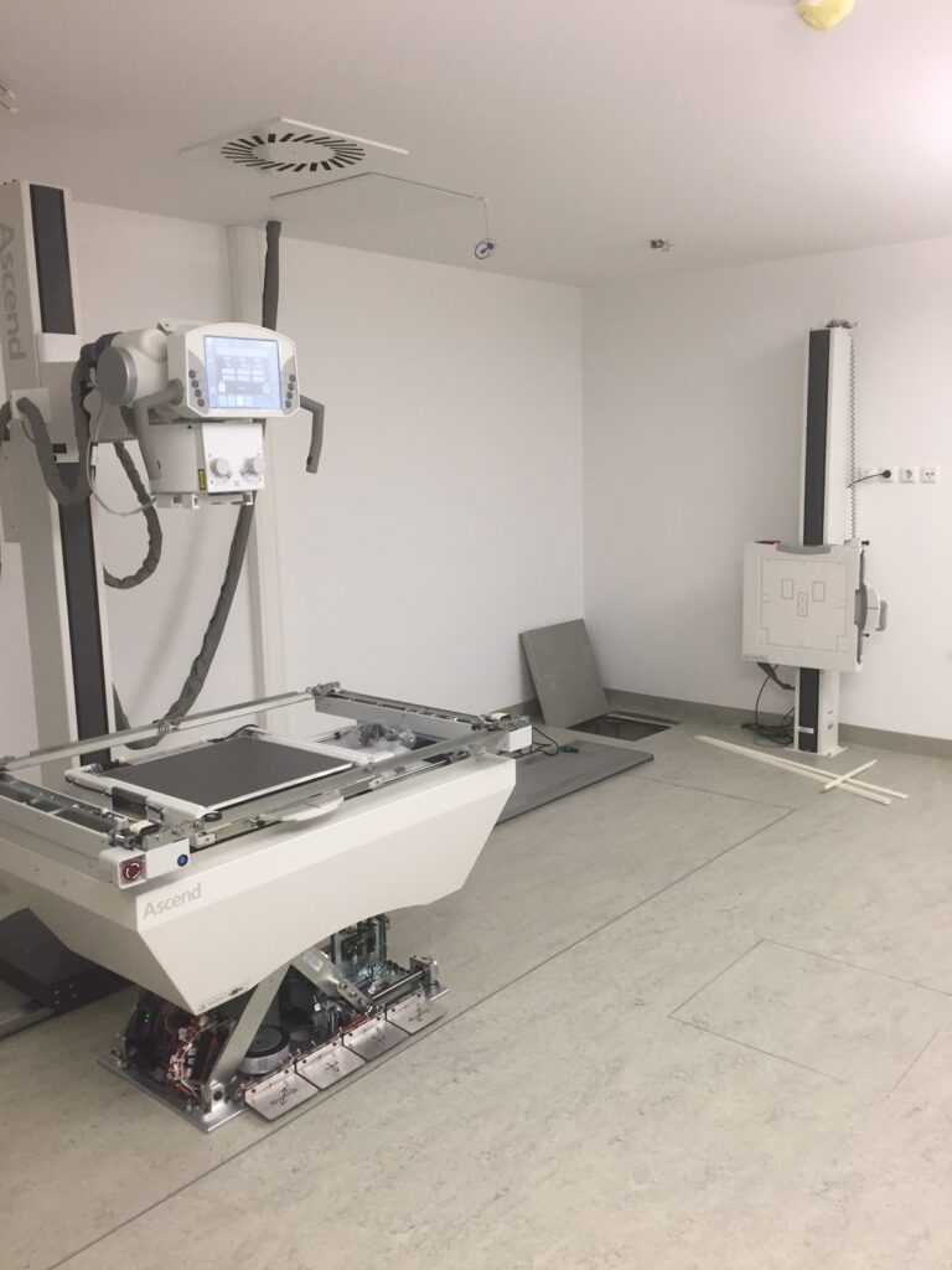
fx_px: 1063
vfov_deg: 61.7
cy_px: 635
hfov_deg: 48.2
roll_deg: +1.4
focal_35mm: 29
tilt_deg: -7.2
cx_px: 476
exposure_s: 1/33
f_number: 2.2
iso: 64
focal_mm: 4.15
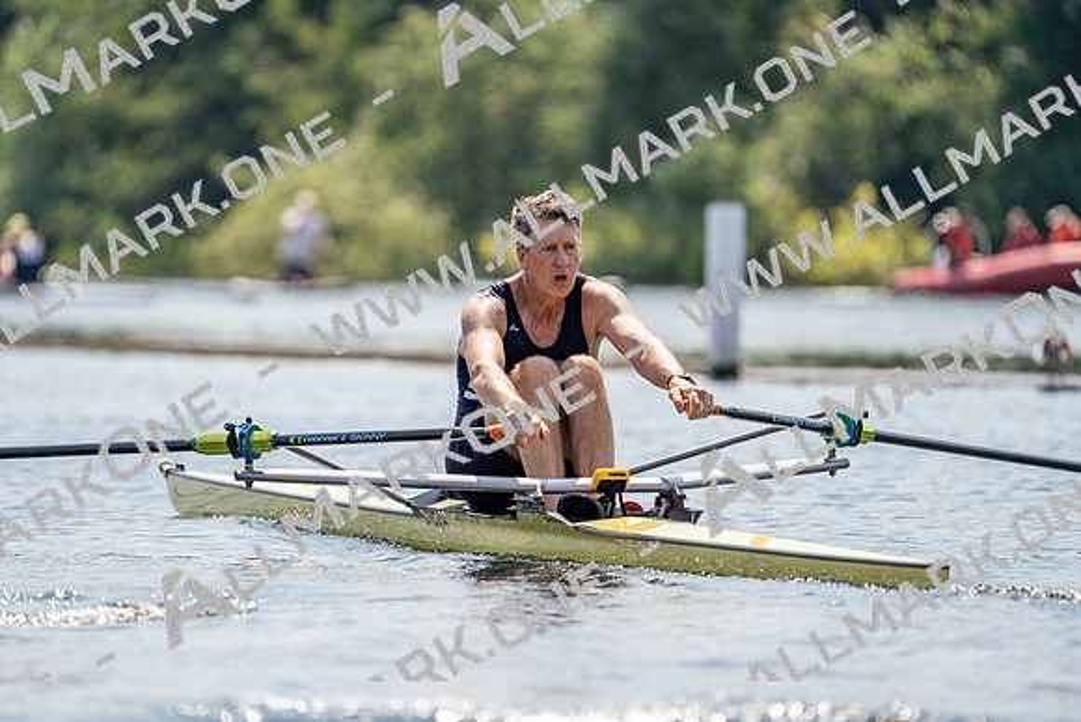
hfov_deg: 4.6
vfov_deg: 3.0
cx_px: 540
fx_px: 13575
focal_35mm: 452
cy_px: 361
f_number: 6.3
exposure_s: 1/1600
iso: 200
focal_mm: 452
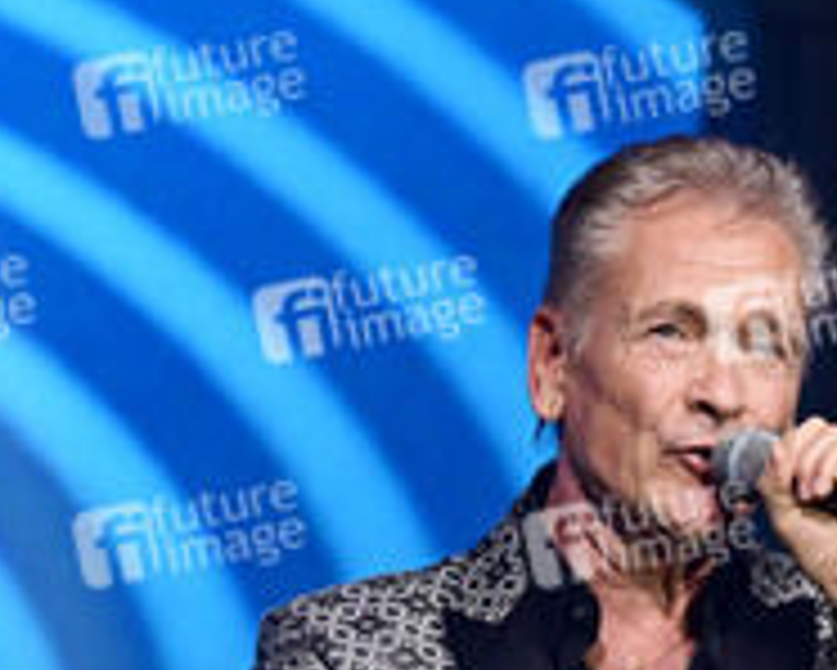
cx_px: 700
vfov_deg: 3.4
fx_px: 11252
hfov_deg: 4.3
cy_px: 648
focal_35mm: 454
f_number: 3.5
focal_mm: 200
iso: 1600
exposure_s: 1/500
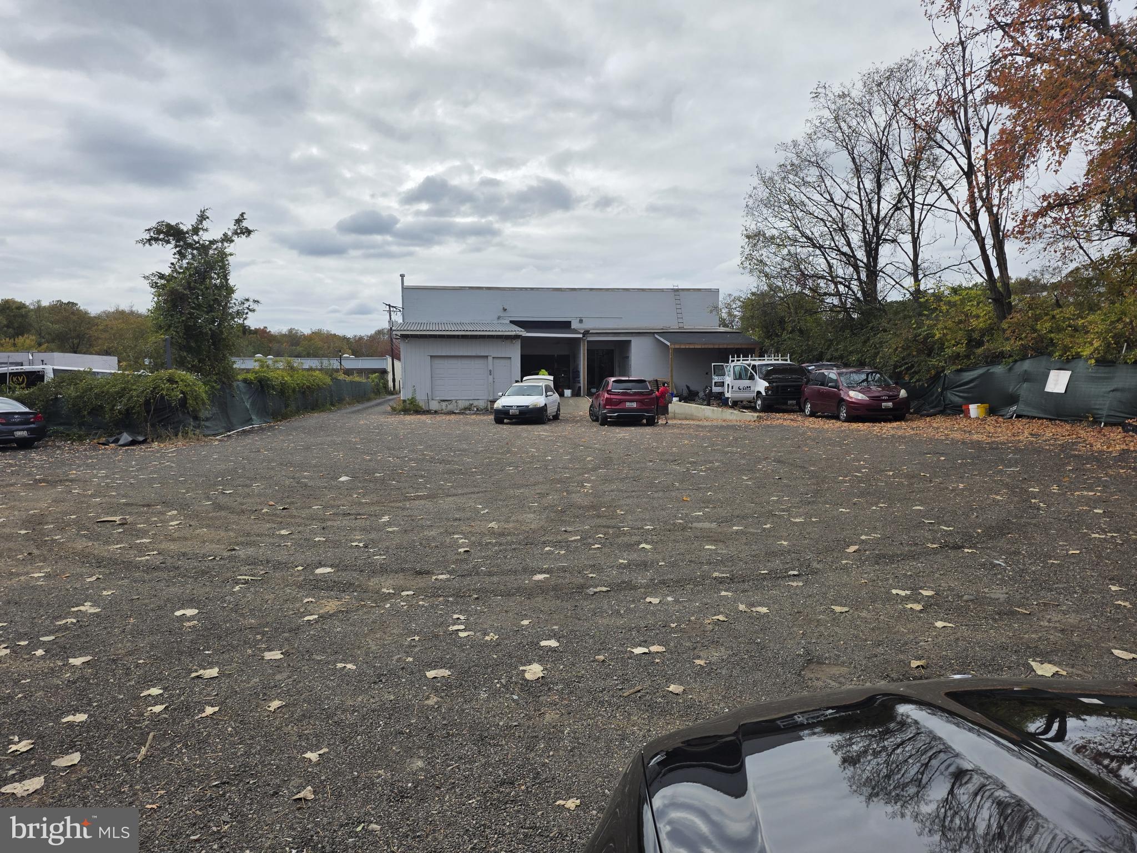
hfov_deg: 73.9
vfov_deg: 58.9
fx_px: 755
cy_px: 426
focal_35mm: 23
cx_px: 568
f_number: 1.7
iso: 80
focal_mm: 6.25
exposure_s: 1/3177
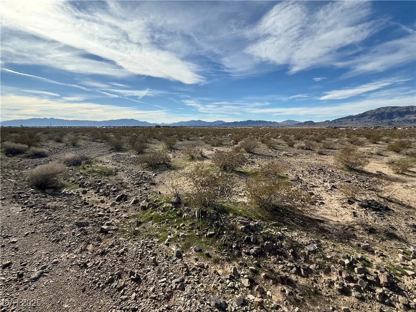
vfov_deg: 85.7
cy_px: 156
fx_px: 168
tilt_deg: -9.0
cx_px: 208
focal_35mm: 14
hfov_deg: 102.1
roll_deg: -0.2
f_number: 2.2
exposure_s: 1/2410
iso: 50
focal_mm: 2.22
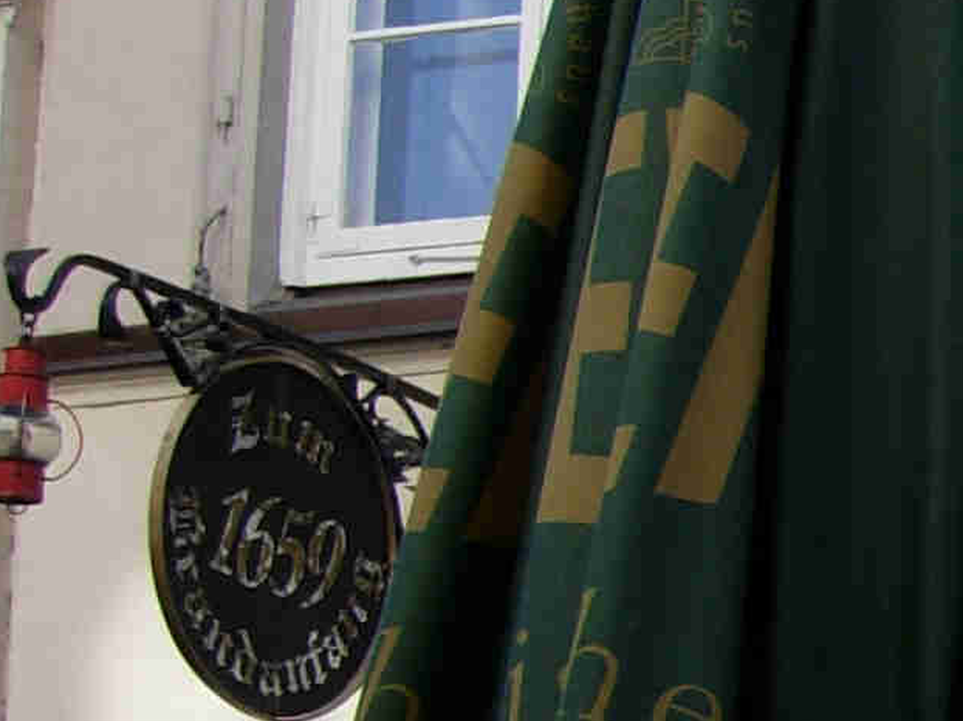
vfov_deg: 7.7
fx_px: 5256
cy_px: 1055
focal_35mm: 189
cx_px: 2499
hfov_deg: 9.1
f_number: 4.3
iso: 50
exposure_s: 1/166
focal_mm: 7.5
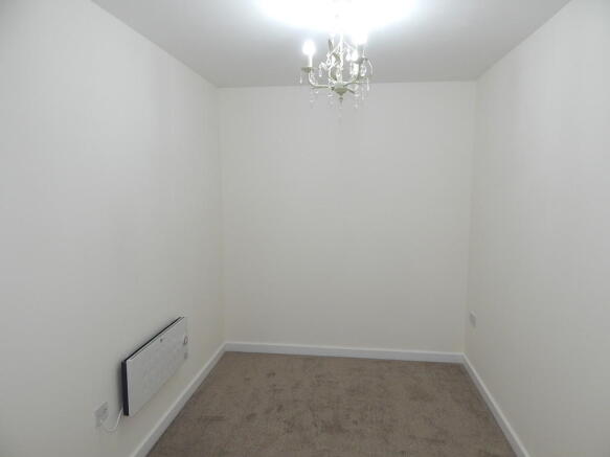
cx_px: 305
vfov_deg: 58.9
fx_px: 405
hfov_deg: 73.9
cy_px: 228
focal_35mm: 23
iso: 200
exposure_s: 1/30
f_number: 3
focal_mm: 4
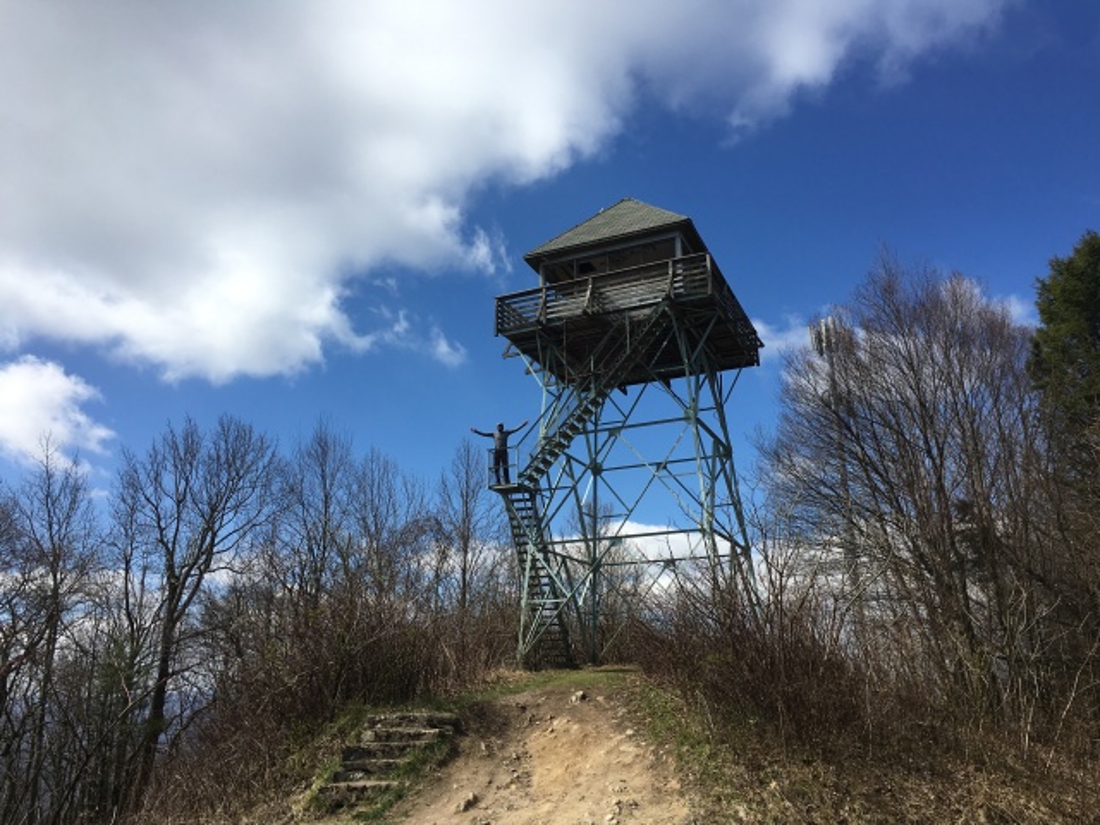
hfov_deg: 61.7
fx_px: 922
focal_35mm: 29
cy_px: 412
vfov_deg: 48.2
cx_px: 550
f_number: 2.2
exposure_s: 1/1923
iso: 25
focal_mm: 4.15
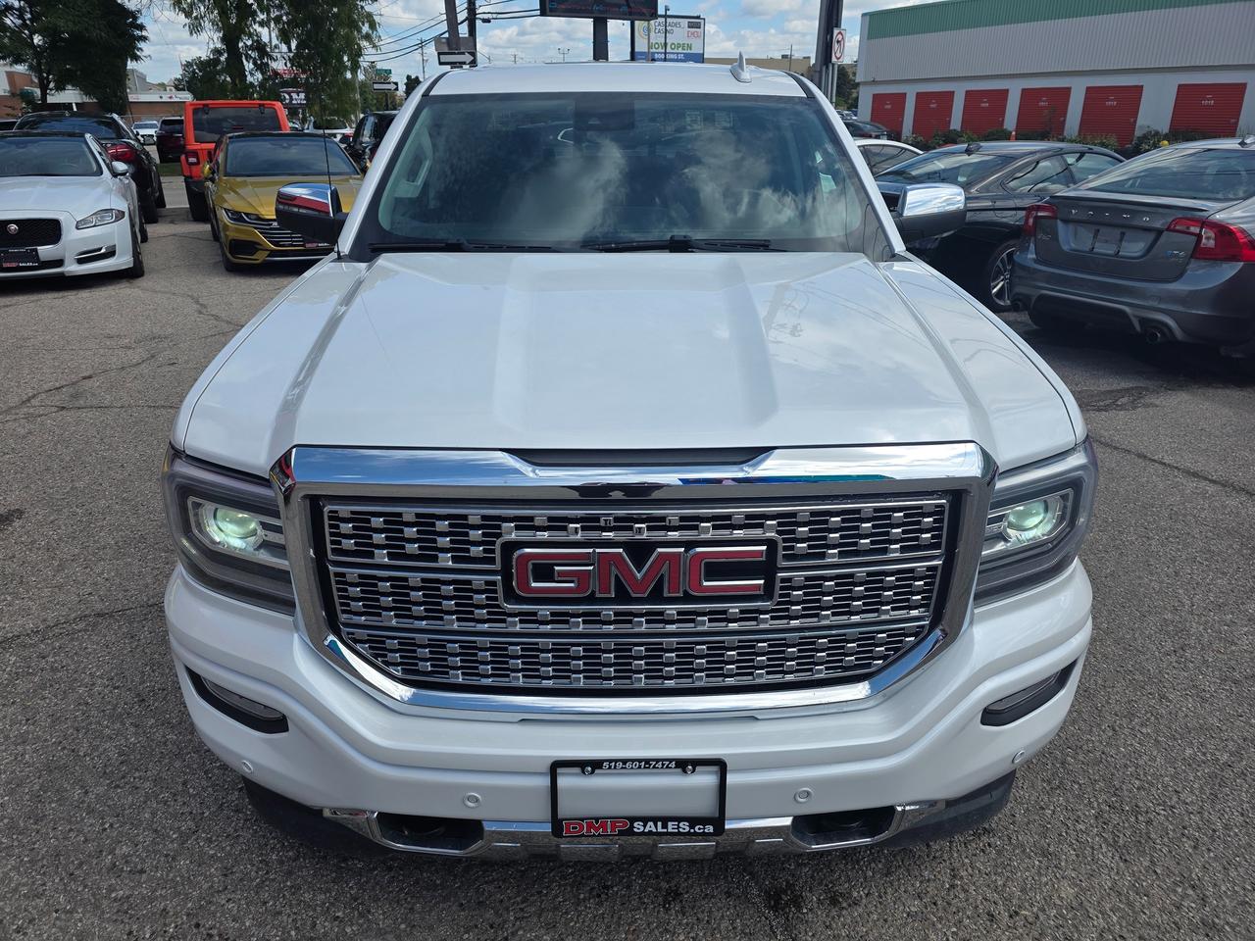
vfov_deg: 58.9
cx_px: 628
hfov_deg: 73.9
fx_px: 834
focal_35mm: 23
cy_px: 470
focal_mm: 6.3
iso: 80
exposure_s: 1/5447
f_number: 1.7
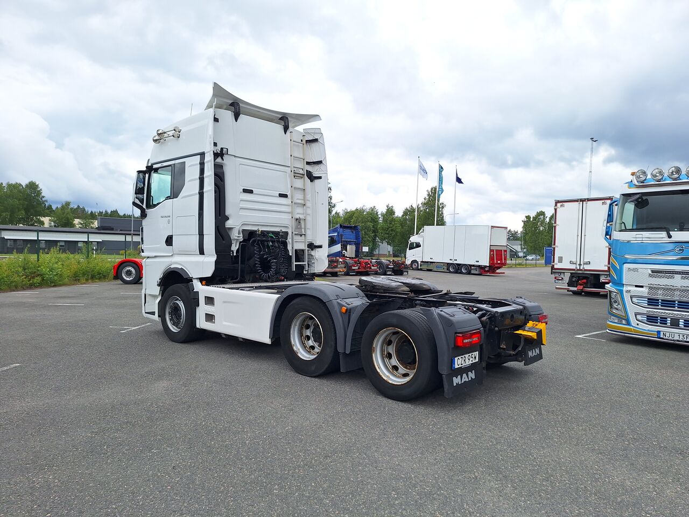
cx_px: 344
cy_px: 258
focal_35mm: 23
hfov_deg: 73.9
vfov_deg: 58.9
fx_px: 458
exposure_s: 1/1460
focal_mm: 5.54
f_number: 1.8
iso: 40
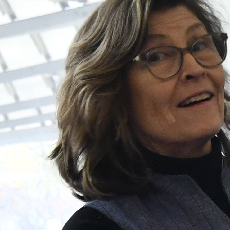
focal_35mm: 249
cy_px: 310
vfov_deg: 7.0
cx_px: 384
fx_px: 1872
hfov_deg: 6.9
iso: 1600
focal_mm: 26
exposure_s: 1/80
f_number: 5.6
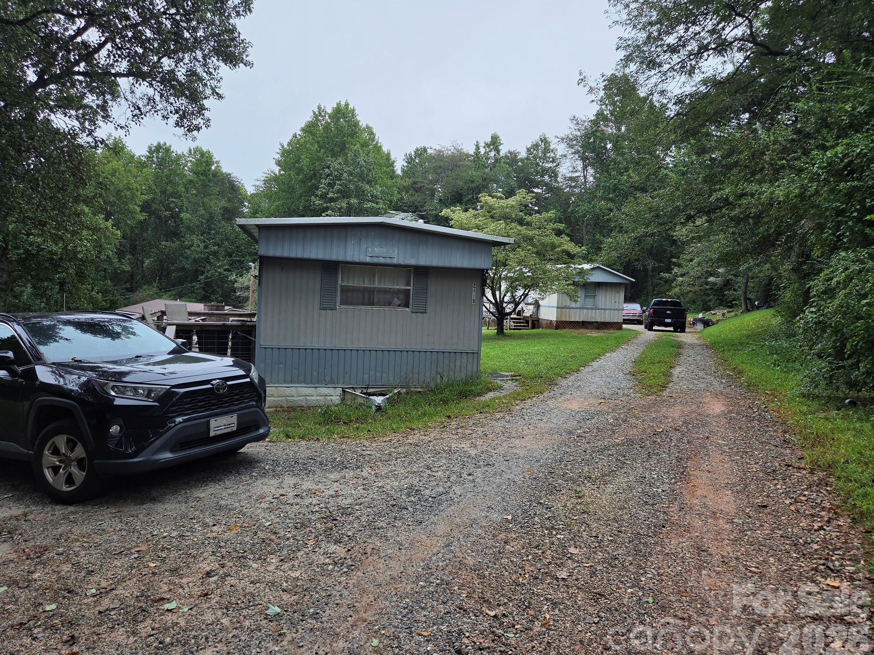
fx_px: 606
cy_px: 330
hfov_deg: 71.6
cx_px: 419
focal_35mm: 24
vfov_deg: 56.8
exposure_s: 1/818
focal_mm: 5.4
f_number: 1.8
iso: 80
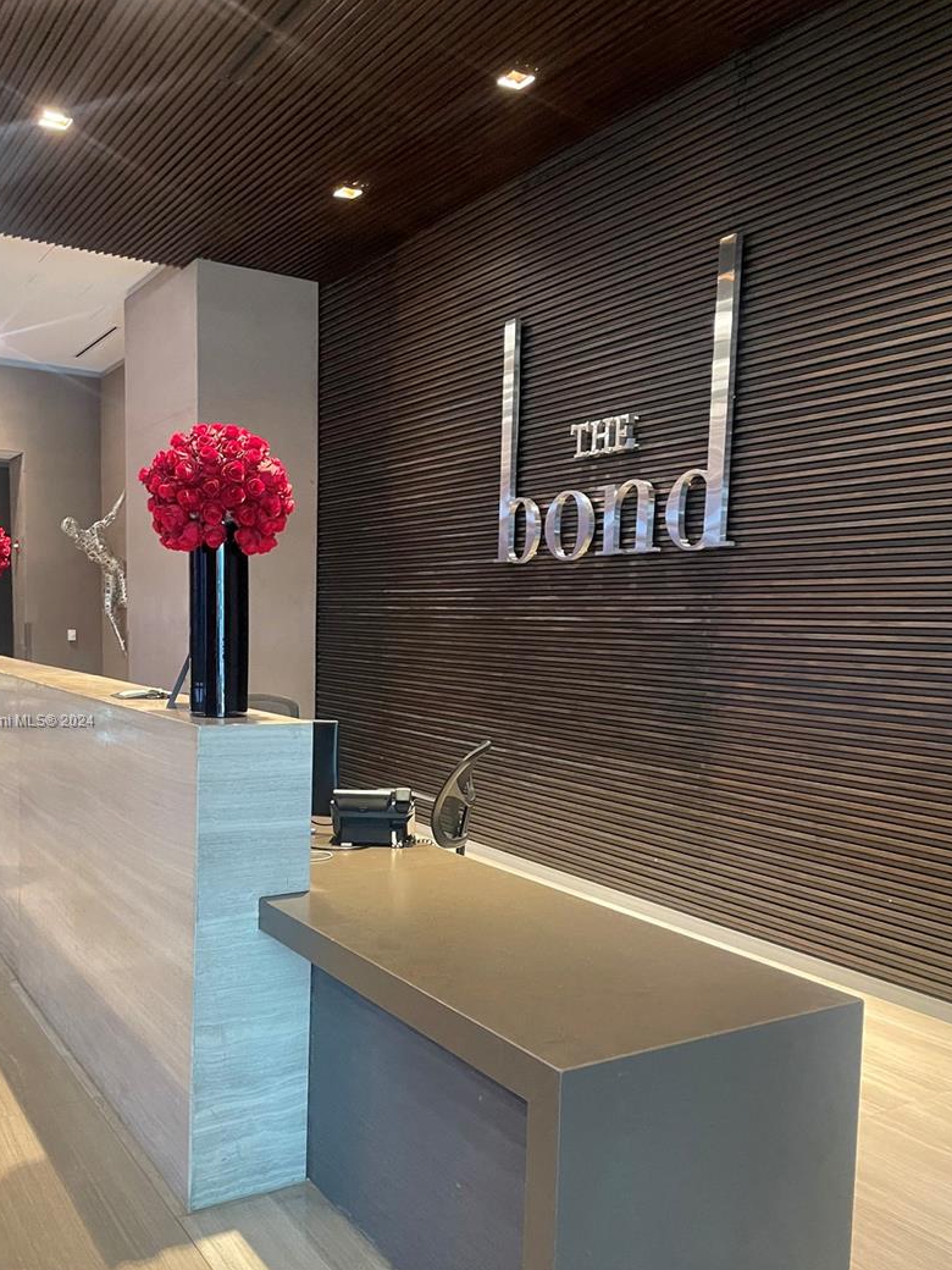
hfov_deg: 46.7
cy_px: 722
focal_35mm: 30
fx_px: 1100
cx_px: 420
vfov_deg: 59.7
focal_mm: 4.2
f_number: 1.6
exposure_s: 1/40
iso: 500
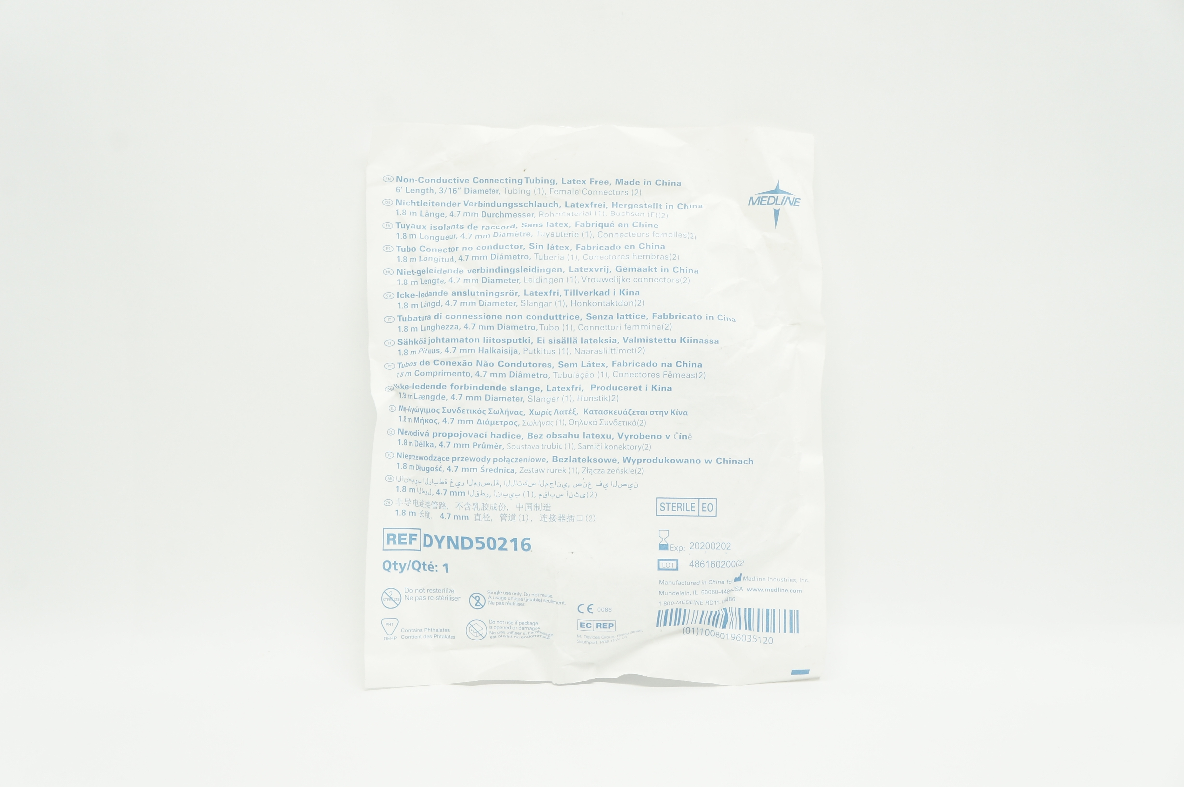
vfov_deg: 26.4
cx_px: 592
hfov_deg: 38.9
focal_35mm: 51
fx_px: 1676
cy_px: 394
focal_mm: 34
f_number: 9
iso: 400
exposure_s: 1/25
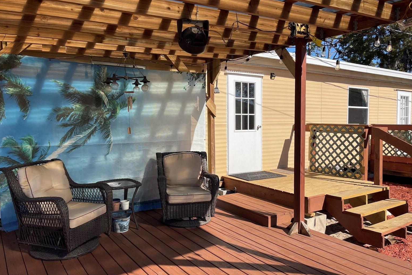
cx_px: 204
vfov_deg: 47.9
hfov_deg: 67.4
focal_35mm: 27
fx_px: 309
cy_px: 135
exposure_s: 1/3559
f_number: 1.6
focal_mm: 5.1
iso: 32
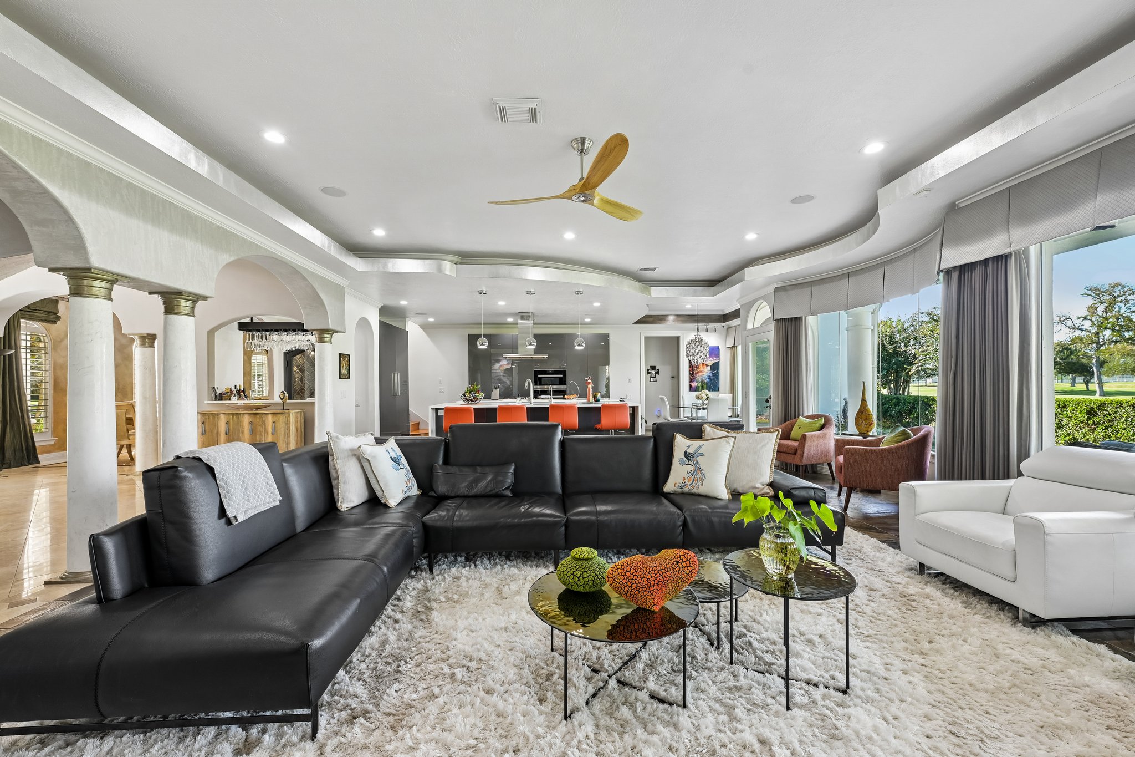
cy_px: 378
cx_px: 568
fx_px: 441
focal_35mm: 14
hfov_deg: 104.3
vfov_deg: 81.2
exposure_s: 1/8
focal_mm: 14
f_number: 8
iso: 400
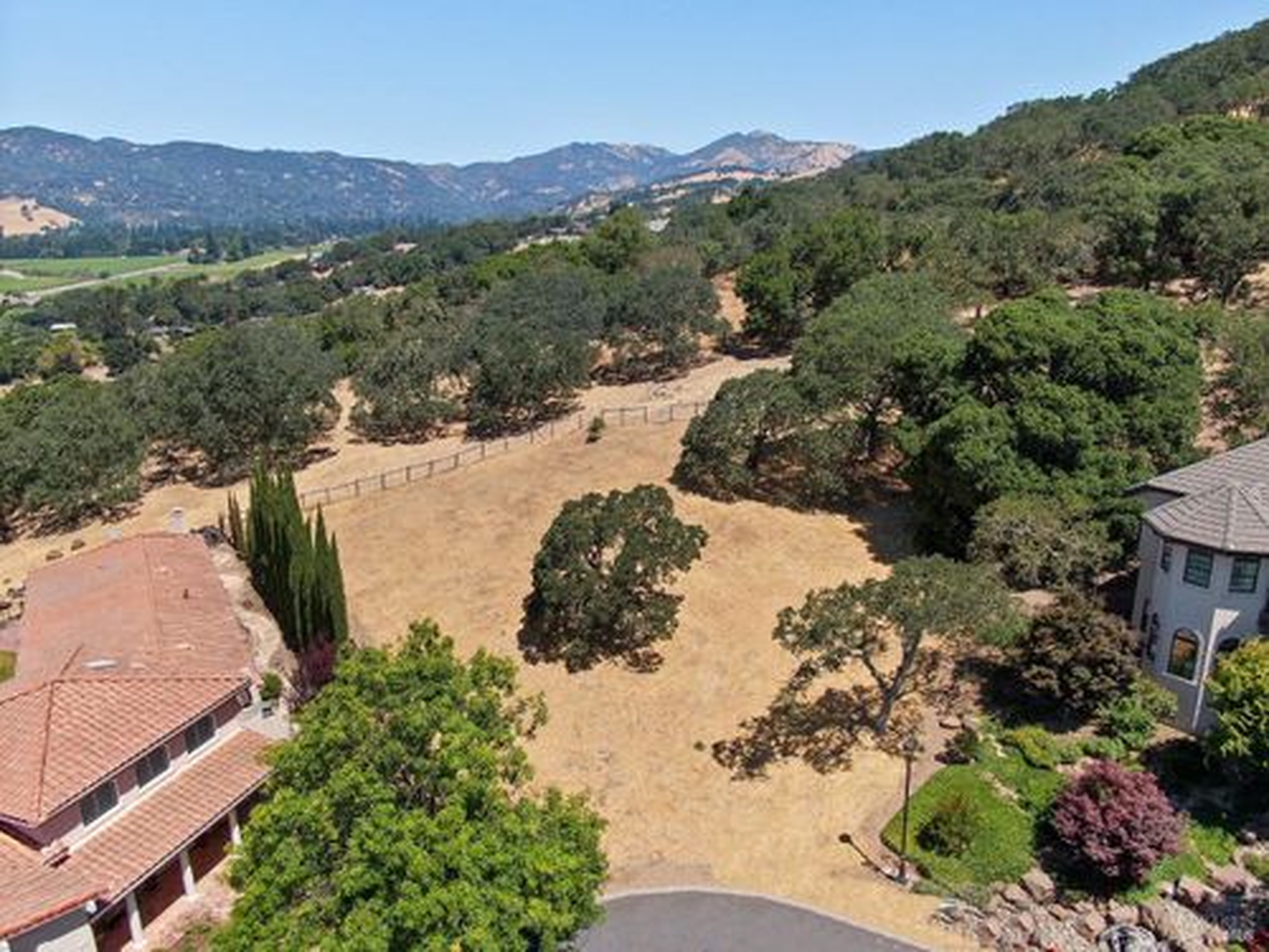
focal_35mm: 24
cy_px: 476
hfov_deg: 71.6
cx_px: 634
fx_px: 880
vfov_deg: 56.8
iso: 100
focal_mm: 4.39
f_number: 2.8
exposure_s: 1/60
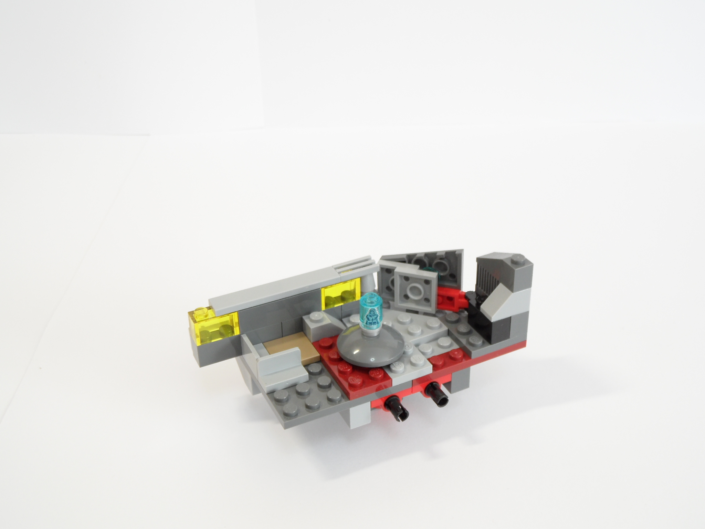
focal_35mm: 40
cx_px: 352
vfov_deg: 36.0
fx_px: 815
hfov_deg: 46.8
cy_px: 264
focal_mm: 6.5
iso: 80
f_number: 3.6
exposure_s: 1/15
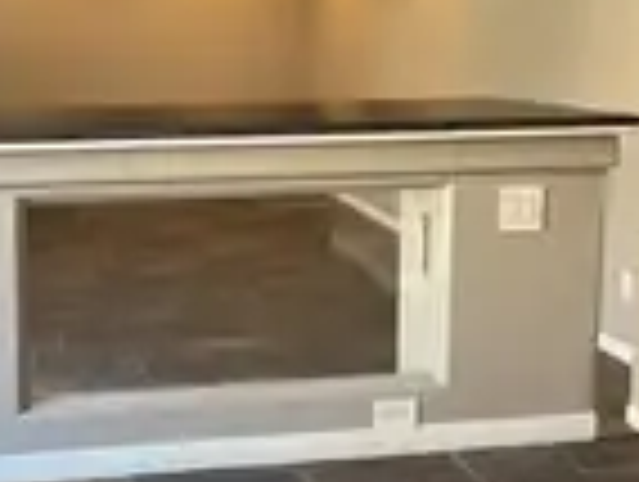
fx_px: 1350
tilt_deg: -9.9
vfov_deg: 20.2
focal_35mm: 73
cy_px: 198
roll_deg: -0.8
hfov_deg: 26.5
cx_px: 230
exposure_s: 1/60
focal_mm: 5.1
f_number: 1.6
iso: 80
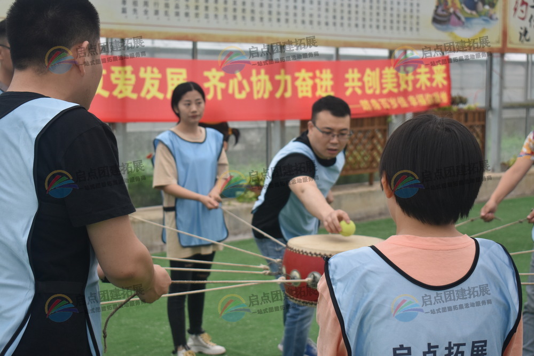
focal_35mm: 60
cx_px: 267
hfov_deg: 33.4
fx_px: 890
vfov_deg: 22.6
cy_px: 178
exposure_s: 1/250
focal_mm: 40
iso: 400
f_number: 5
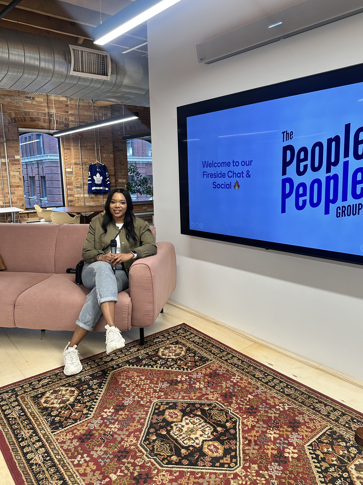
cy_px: 229
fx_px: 364
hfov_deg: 53.0
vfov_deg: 67.3
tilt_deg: -8.1
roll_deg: +1.2
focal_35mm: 26
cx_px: 192
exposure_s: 1/120
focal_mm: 6.86
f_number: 1.78
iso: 160
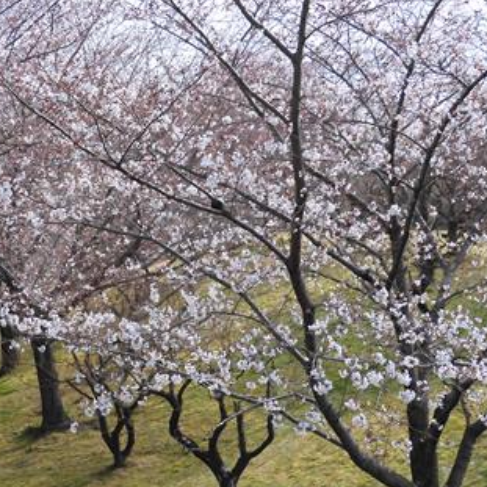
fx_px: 1098
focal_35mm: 69
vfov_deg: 25.0
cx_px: 121
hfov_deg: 24.7
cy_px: 232
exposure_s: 1/500
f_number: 4
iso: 100
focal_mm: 8
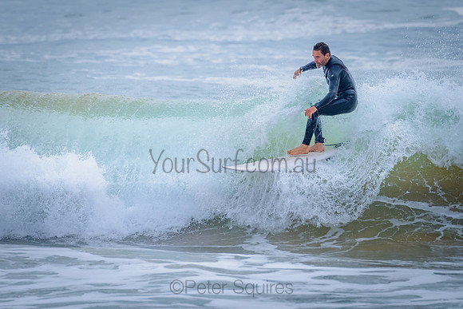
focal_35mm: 613
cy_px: 123
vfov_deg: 2.2
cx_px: 266
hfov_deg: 3.4
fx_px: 7884
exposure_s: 1/2000
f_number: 7.1
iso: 800
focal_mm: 500
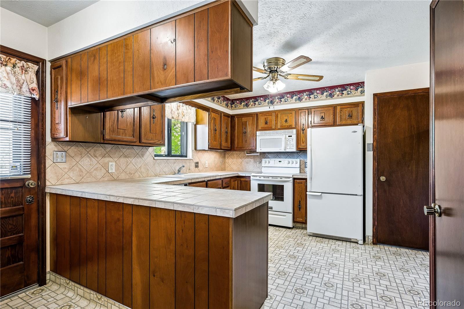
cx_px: 232
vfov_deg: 68.9
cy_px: 154
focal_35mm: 18
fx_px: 225
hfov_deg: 91.6
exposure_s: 1/3.33
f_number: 10
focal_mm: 17.5
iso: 400
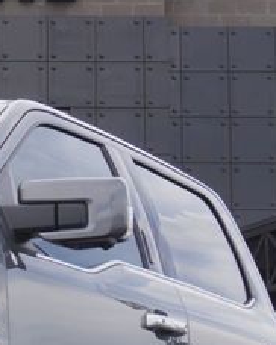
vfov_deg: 11.2
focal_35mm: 171
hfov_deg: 8.7
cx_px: -214
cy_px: 319
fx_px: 1750
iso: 100
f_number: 7.1
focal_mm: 27
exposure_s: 1/160
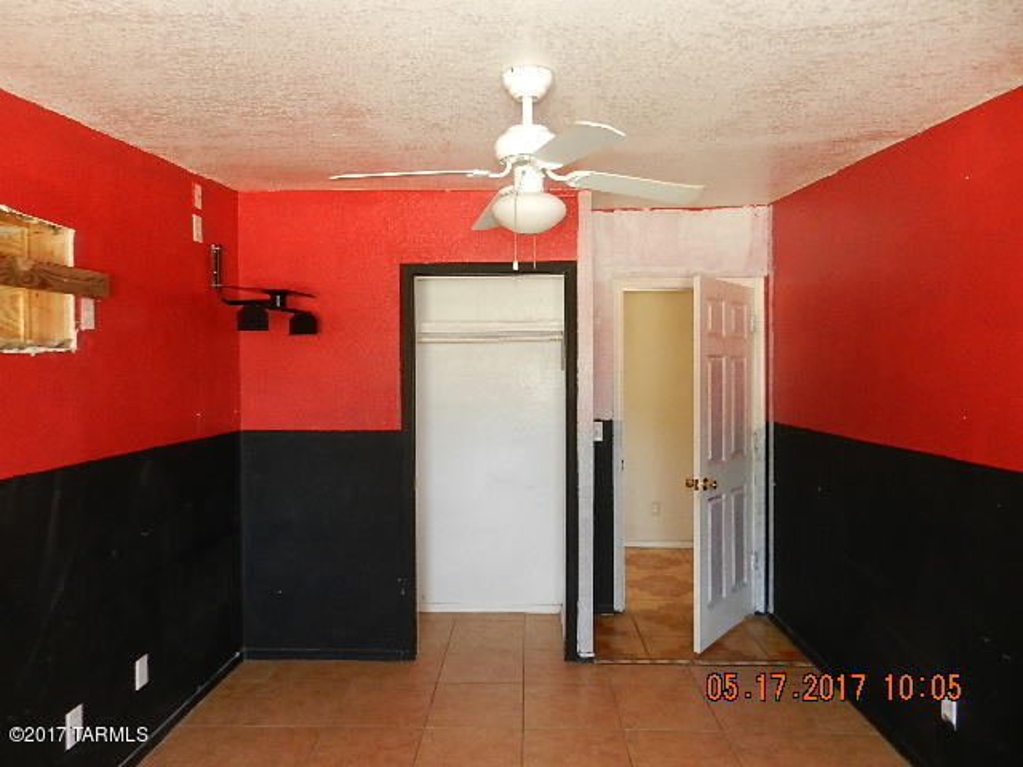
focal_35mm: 23
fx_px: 680
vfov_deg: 58.9
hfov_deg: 73.9
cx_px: 512
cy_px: 384
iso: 400
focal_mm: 4
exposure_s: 1/13
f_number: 3.4
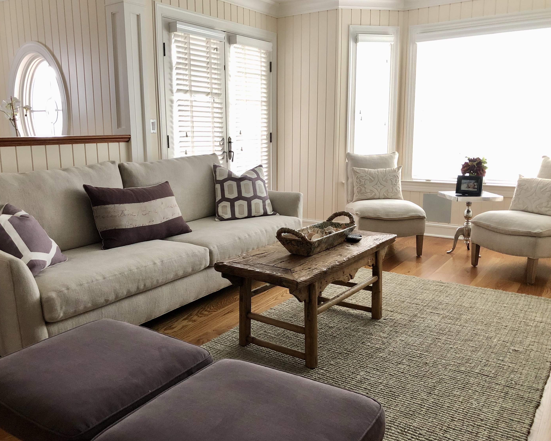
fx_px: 489
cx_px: 259
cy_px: 217
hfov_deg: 58.7
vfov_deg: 48.5
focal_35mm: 30
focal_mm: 3.99
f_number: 1.8
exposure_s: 1/9
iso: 100
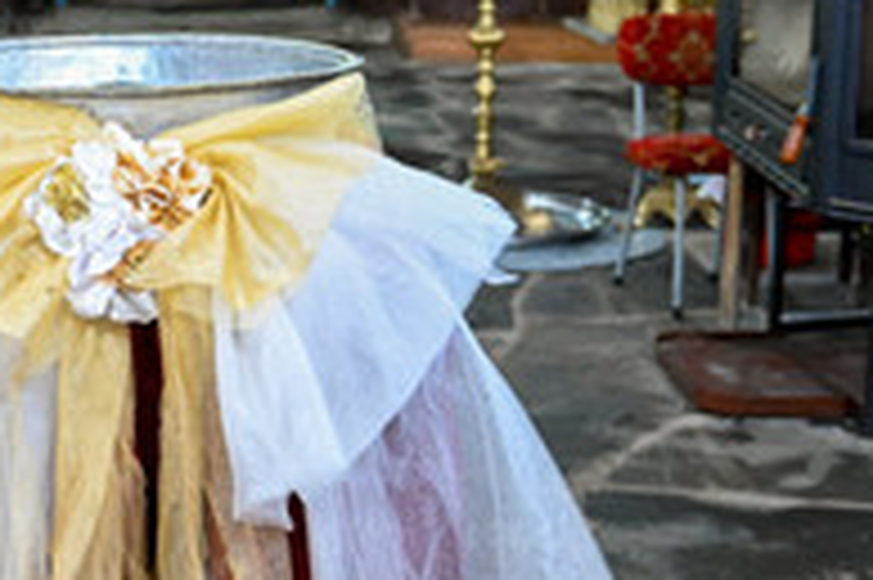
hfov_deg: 24.7
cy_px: 324
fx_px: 1914
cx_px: 40
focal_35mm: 79
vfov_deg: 17.2
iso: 3200
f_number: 2.8
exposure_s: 1/200
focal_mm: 24
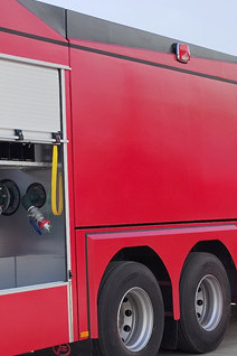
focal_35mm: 81
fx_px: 800
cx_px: 64
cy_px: 222
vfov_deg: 25.0
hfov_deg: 16.8
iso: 219
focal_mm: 5.52
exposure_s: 1/2000
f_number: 1.9
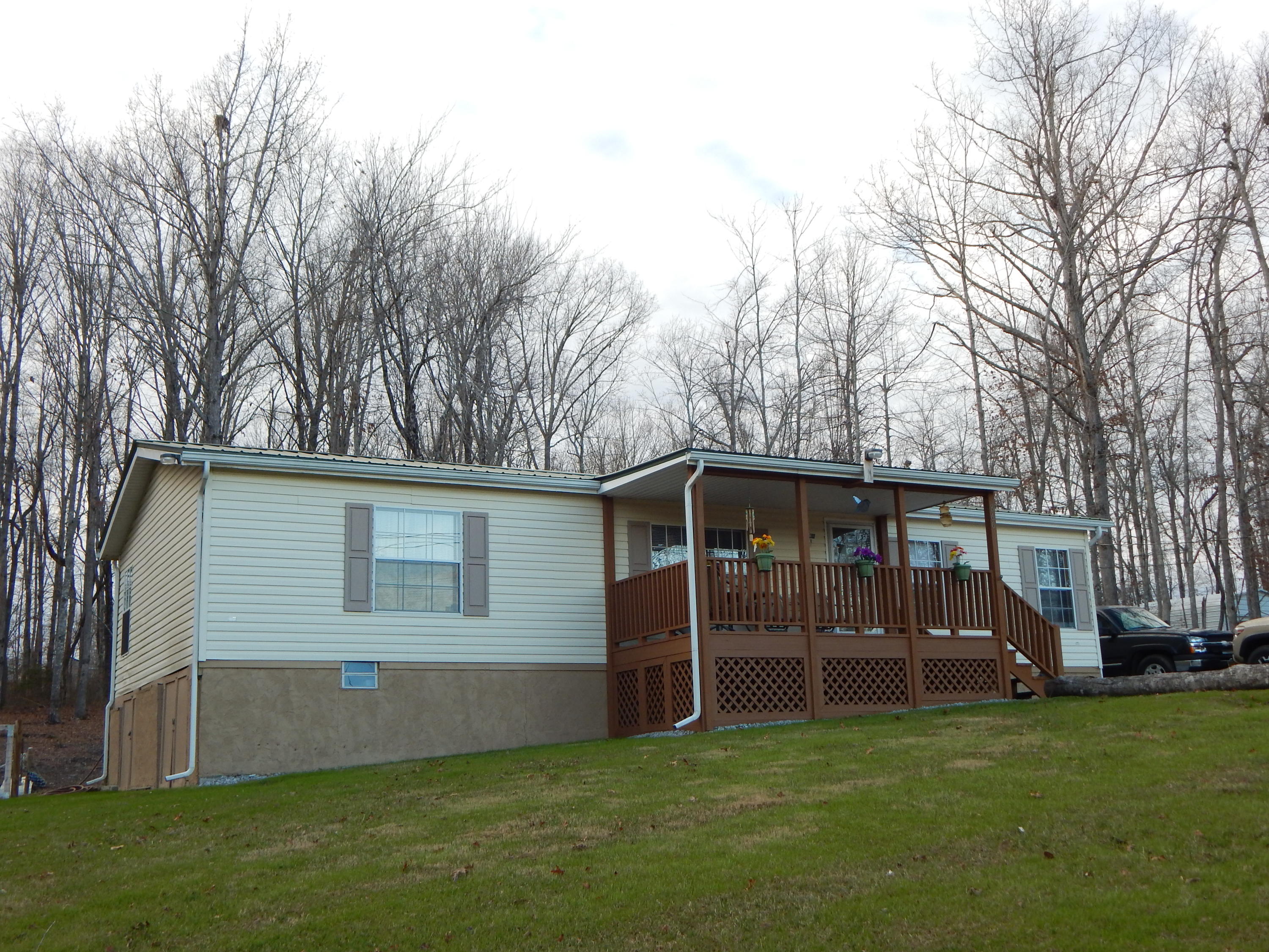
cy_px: 476
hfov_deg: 49.0
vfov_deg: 37.7
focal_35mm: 38
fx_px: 1393
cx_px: 634
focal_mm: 6.8
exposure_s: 1/160
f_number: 3.4
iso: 125
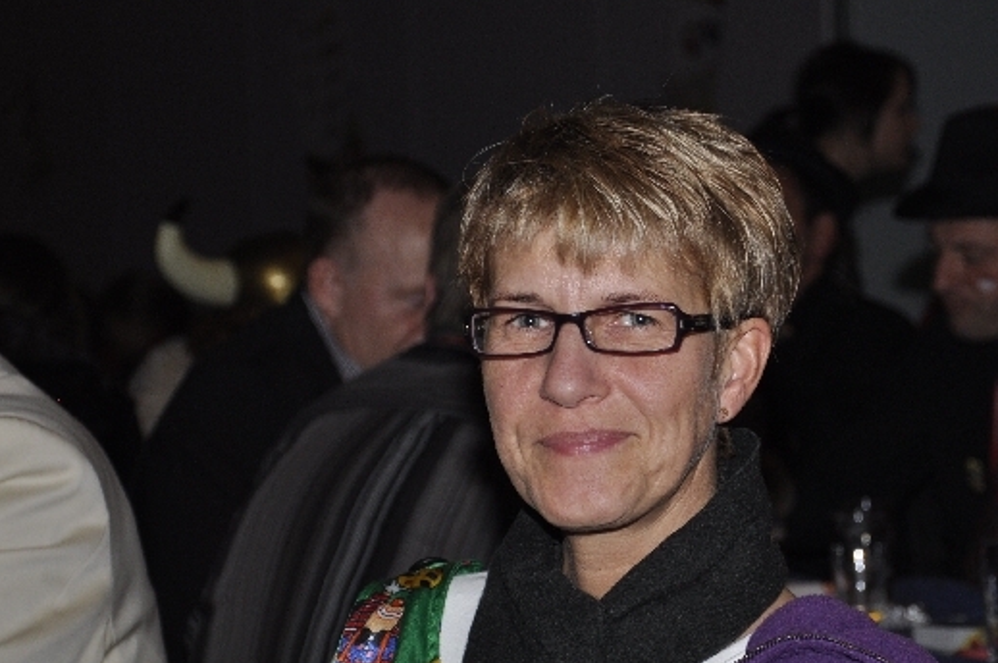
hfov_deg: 13.4
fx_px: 4236
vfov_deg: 8.9
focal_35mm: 153
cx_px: 574
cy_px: 452
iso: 400
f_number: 5.3
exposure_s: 1/60
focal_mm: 66
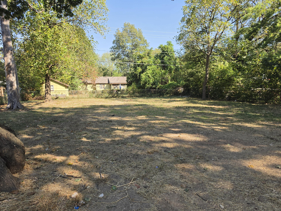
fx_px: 187
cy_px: 106
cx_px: 140
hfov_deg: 73.9
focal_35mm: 23
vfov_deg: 58.9
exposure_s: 1/2397
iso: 64
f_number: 1.4
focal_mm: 6.5
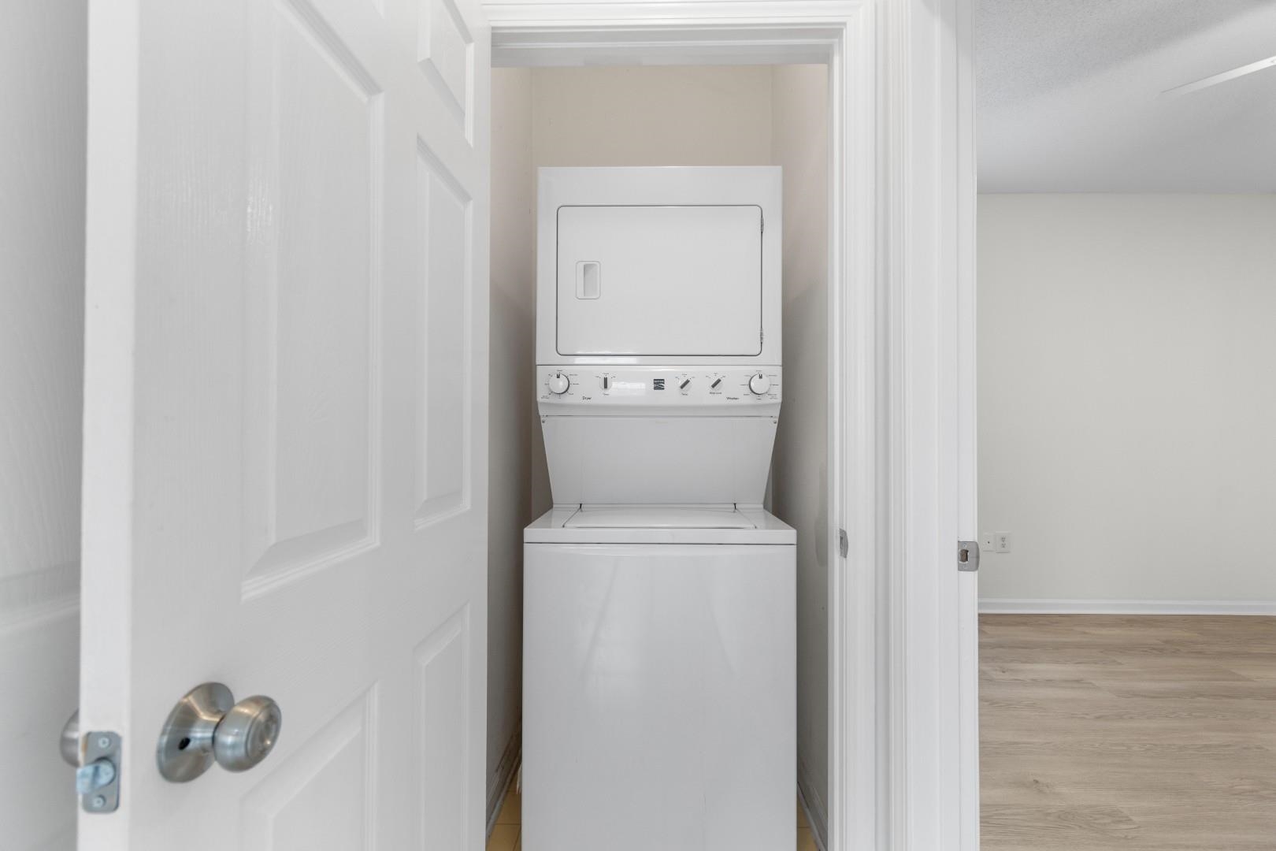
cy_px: 426
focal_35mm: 15
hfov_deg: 100.4
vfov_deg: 77.3
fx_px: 532
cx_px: 638
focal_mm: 10
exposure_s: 1/15
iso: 100
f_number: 4.5
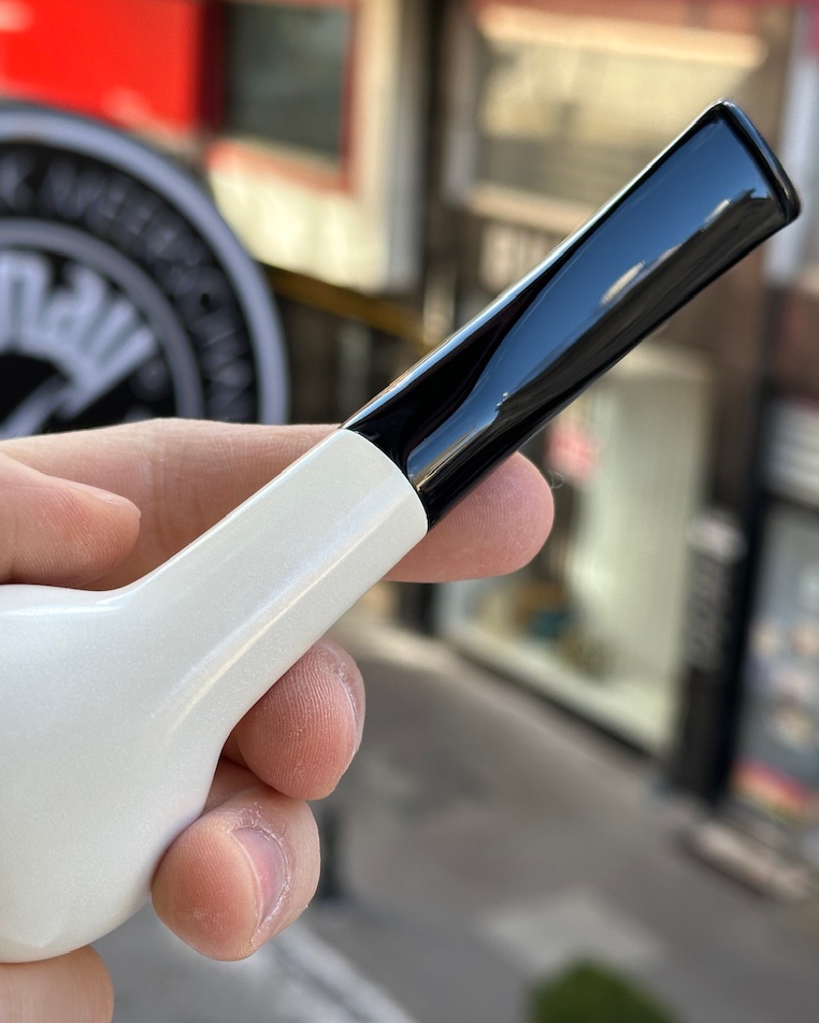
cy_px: 512
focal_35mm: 63
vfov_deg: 30.0
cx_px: 305
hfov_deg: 24.2
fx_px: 1908
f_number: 1.78
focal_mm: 6.86
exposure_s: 1/433
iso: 64
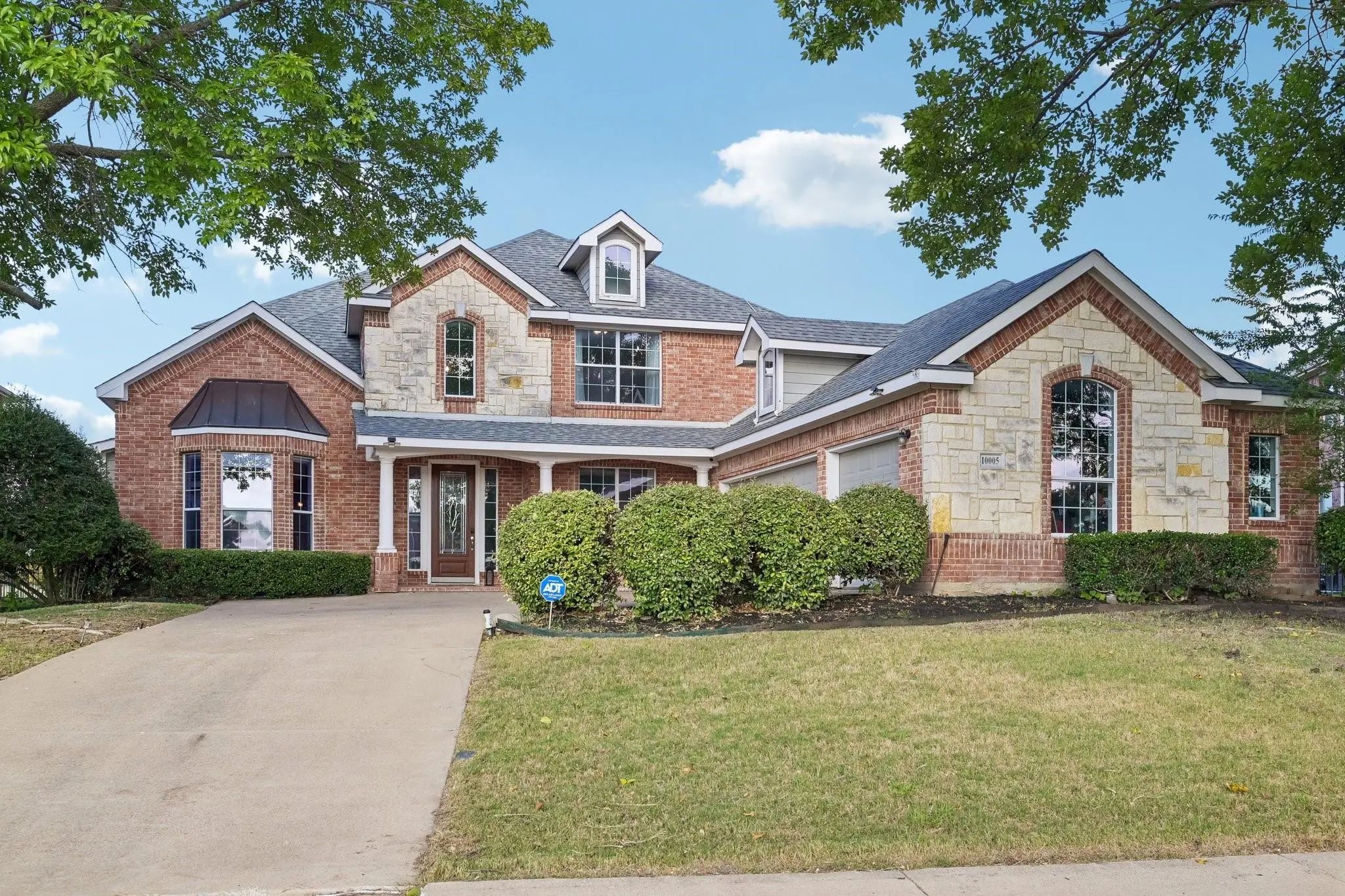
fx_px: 1121
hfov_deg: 61.9
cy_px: 448
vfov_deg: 43.6
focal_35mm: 30
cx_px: 672
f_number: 8
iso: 400
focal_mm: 30
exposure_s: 1/500
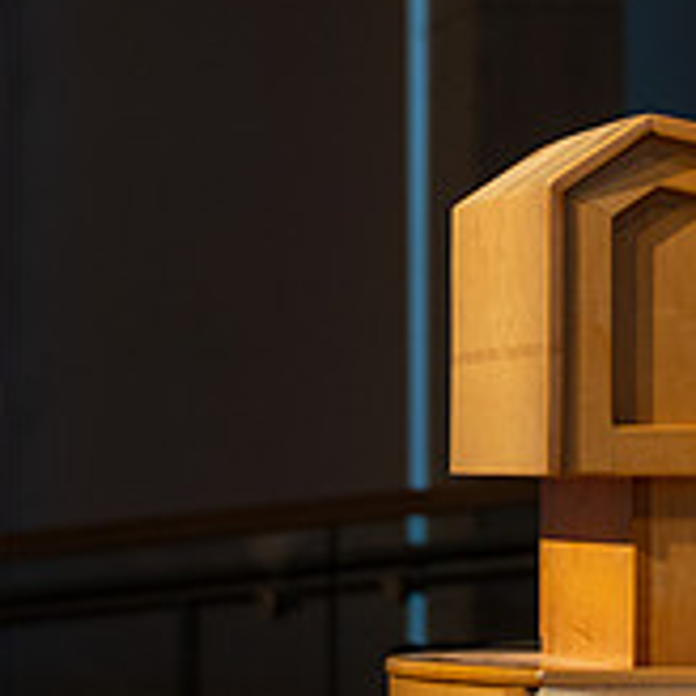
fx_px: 9509
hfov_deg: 4.2
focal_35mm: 418
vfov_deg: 4.2
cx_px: 1147
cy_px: -18
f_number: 2.8
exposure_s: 1/125
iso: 500
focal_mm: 120
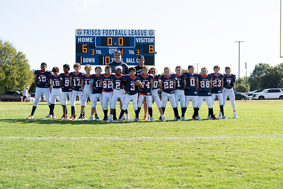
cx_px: 142
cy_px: 94
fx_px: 393
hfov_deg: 39.6
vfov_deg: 27.0
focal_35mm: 50
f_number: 3.5
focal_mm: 50
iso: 100
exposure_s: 1/500
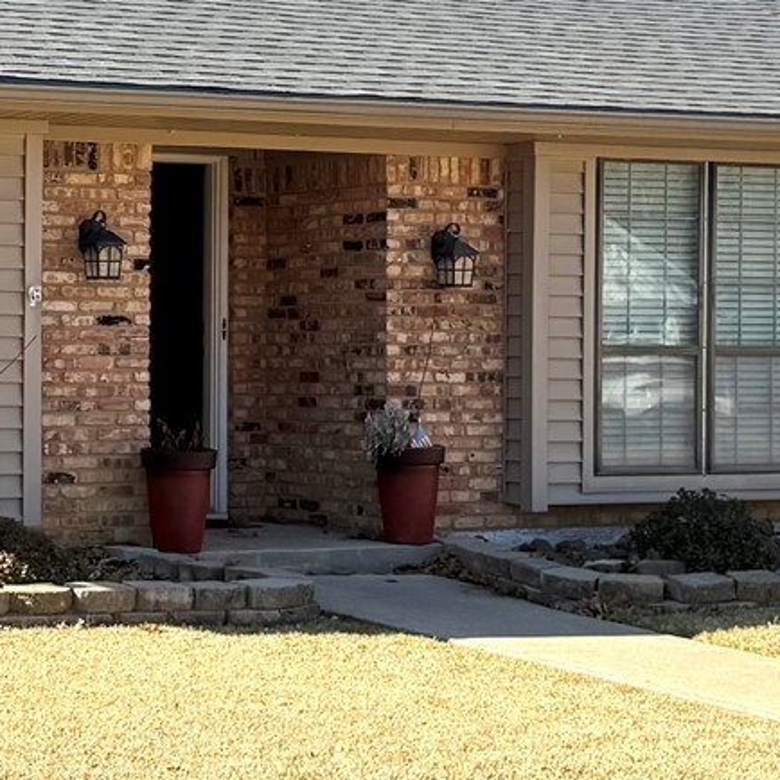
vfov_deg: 17.4
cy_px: 313
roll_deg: -1.0
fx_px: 2549
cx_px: -32
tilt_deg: +2.9
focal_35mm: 100
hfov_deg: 16.9
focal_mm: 6.76
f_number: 1.78
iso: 80
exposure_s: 1/2801
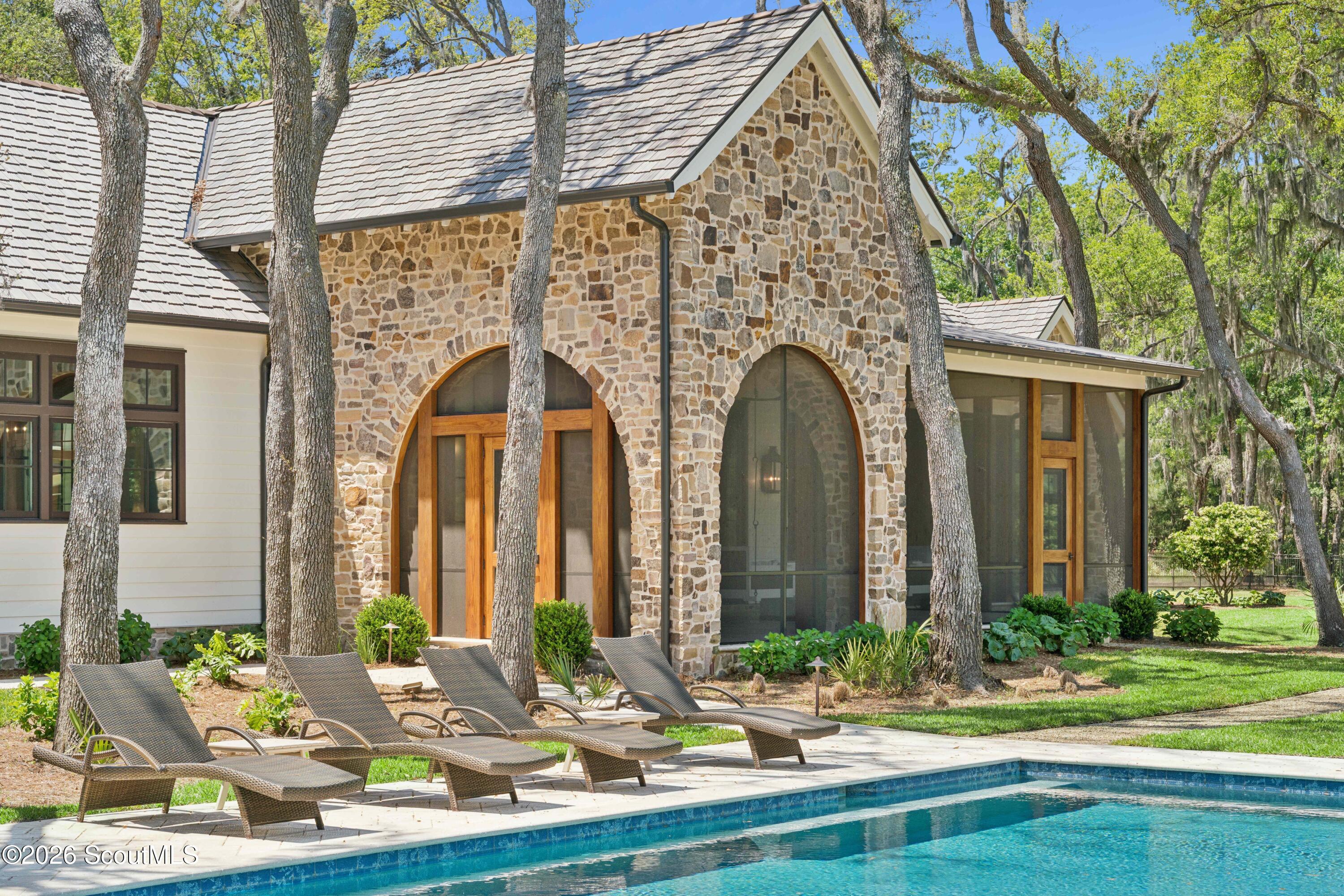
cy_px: 448
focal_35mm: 61
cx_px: 672
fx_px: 2278
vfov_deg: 22.3
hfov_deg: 32.9
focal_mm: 61
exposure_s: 1/250
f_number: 8
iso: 250
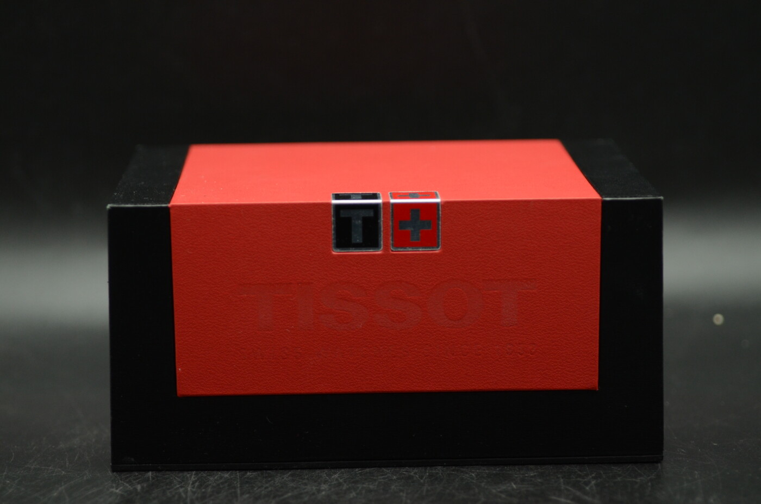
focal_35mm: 90
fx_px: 1898
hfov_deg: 22.7
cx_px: 380
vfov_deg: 15.1
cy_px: 252
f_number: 3.2
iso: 800
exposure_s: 1/500
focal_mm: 60
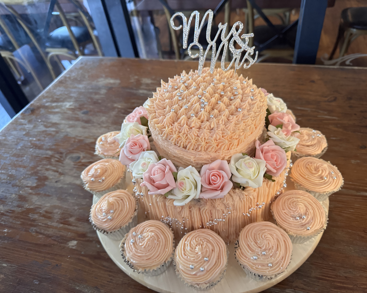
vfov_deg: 56.8
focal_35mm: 25
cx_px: 192
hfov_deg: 68.1
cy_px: 146
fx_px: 272
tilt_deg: -42.7
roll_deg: +7.6
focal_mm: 6.76
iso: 800
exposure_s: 1/49
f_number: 1.78
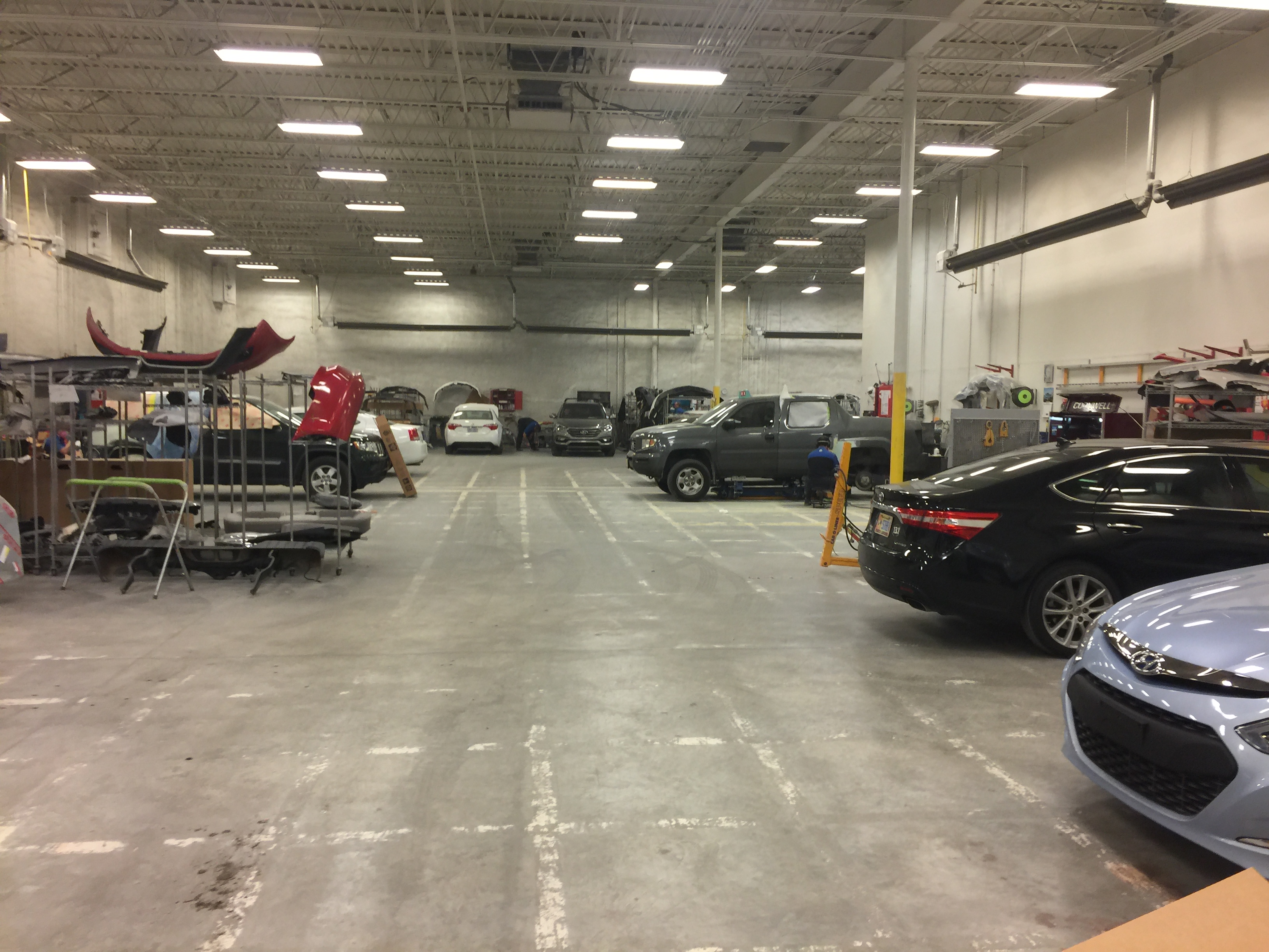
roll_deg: +2.0
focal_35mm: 29
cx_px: 634
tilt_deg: -6.3
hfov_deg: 61.7
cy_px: 476
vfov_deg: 48.2
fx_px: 1063
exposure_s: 1/15
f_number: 2.2
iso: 32
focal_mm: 4.15
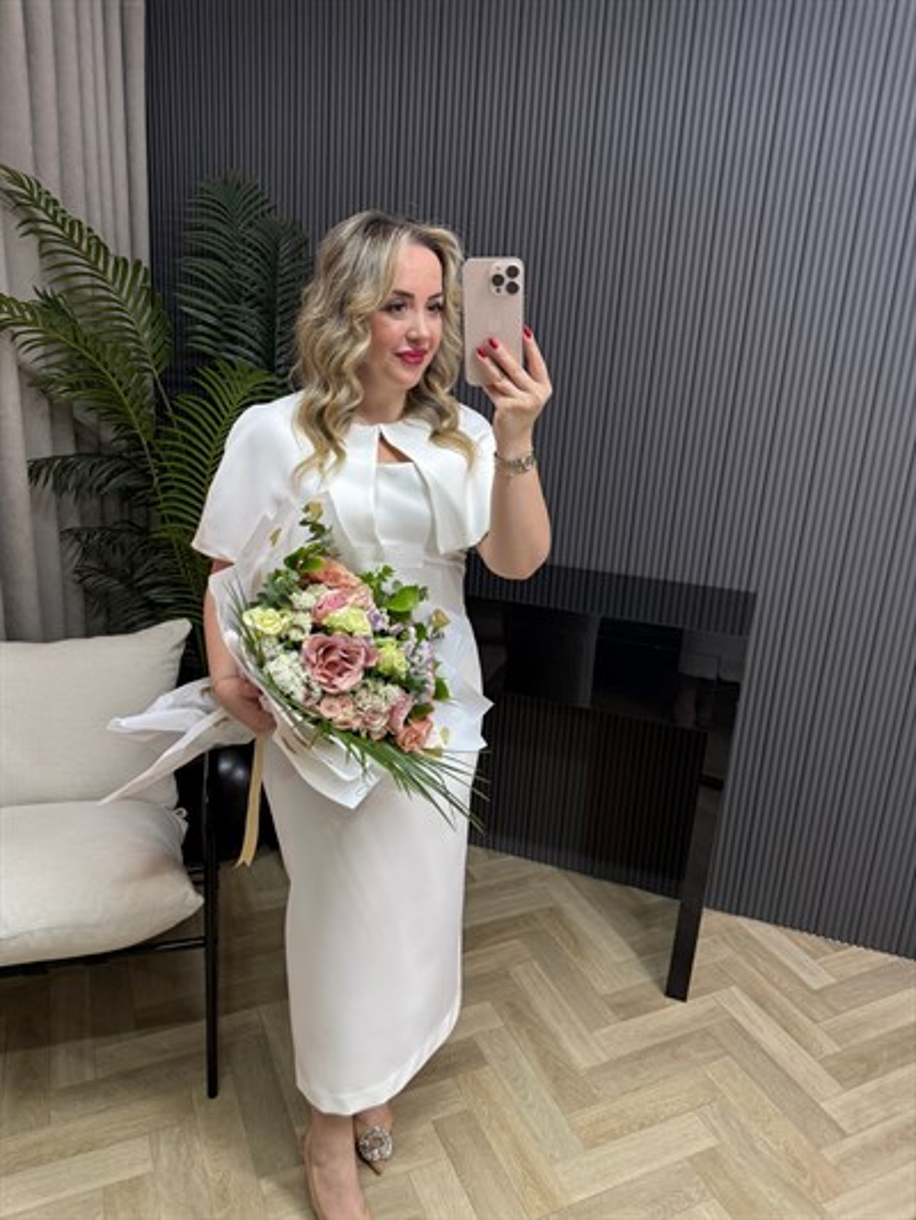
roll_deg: -3.2
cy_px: 610
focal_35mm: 24
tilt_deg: -22.5
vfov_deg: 71.6
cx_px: 458
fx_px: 846
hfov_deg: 56.8
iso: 200
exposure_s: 1/67
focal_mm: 6.76
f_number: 1.78
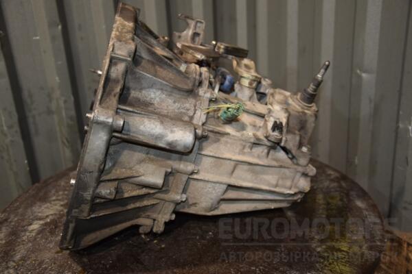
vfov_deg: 31.9
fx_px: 481
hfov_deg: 46.4
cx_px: 206
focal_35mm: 42
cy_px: 137
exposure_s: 1/40
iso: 800
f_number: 4
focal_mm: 28
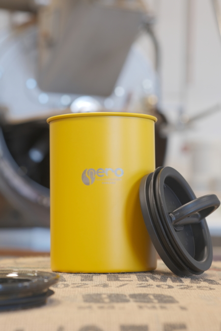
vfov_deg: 24.2
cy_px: 166
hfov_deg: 16.3
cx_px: 110
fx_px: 773
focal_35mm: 84
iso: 400
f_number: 4
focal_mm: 56
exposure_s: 1/18
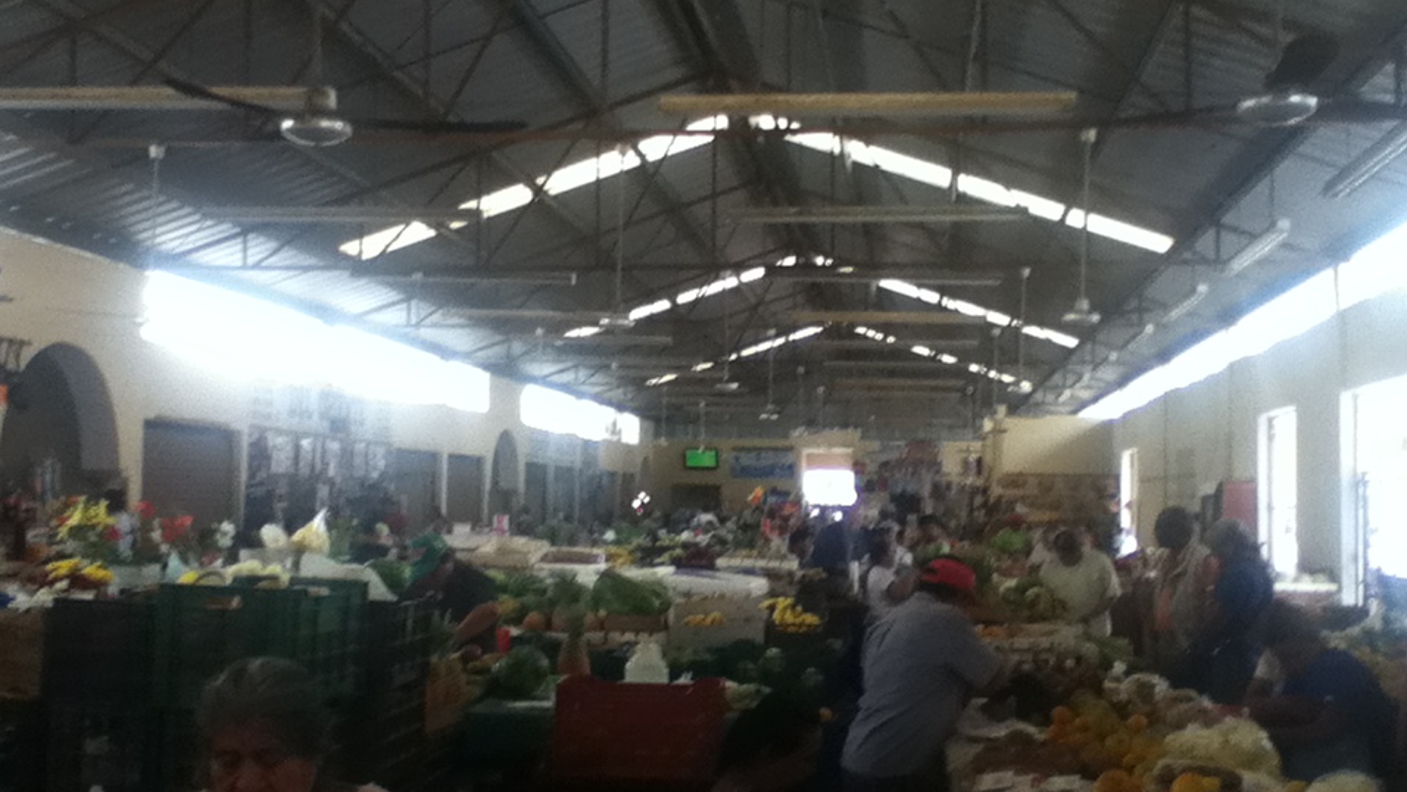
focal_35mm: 35
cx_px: 704
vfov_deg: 33.7
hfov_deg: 56.6
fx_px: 1306
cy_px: 430
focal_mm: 3.85
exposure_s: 1/40
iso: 100
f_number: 2.4
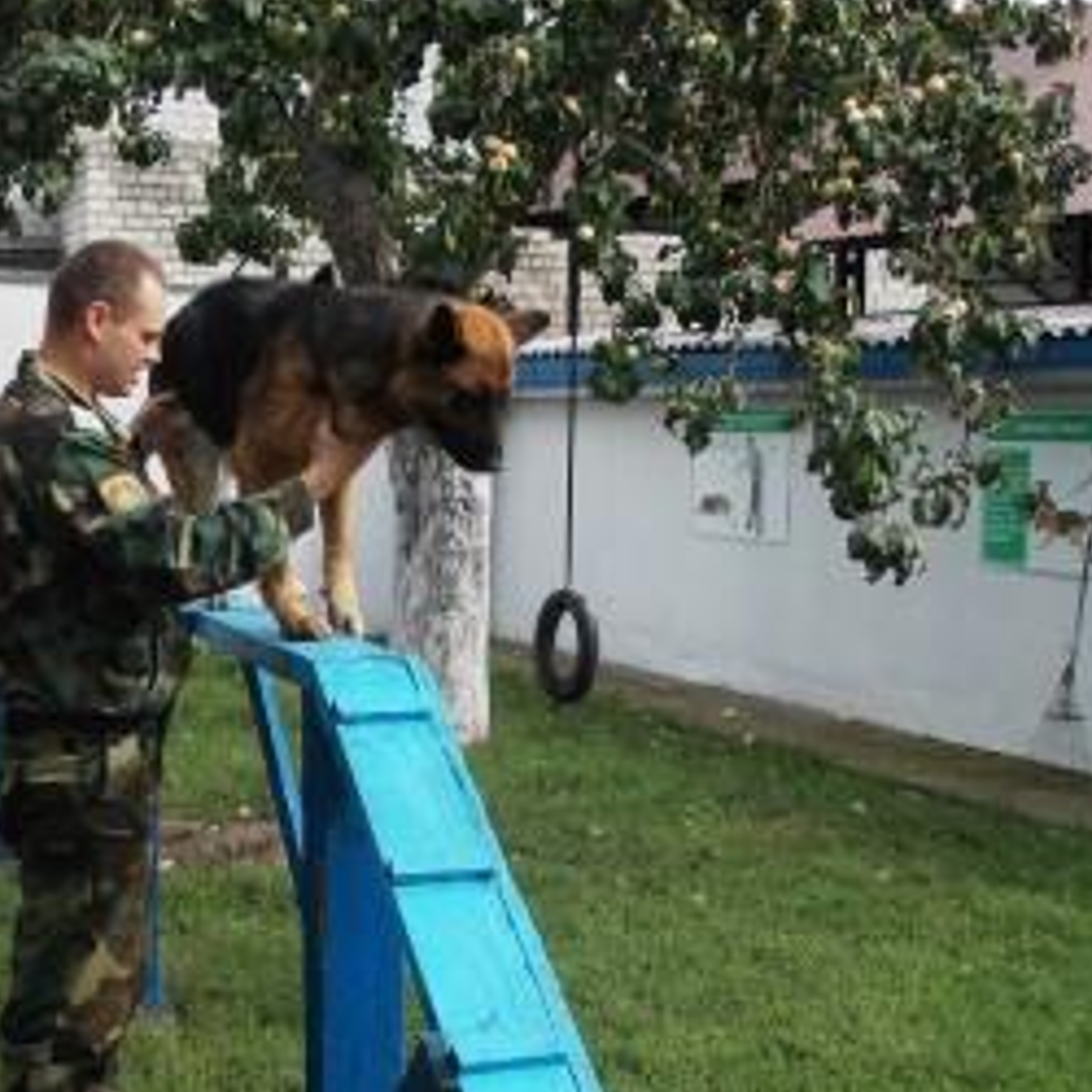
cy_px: 620
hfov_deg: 25.1
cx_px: 301
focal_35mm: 68
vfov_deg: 25.3
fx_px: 2427
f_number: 3.3
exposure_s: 1/500
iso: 80
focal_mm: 6.1
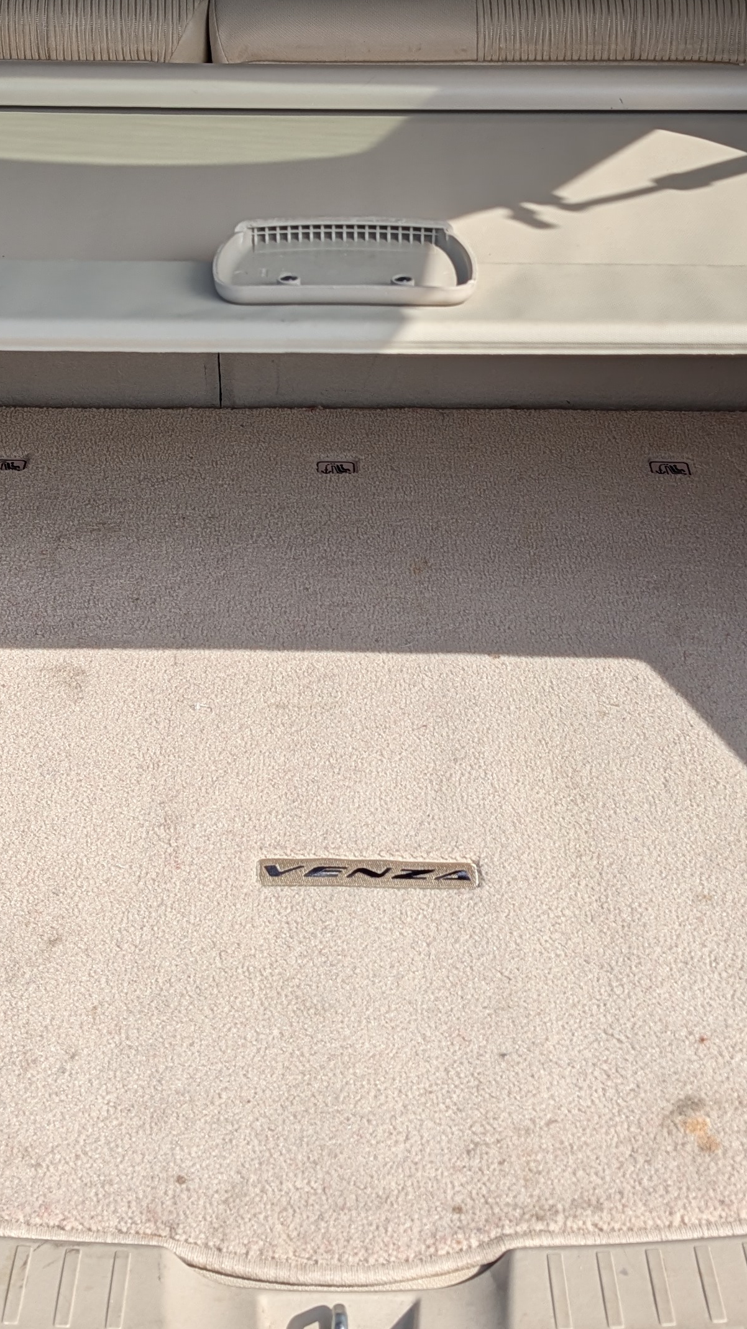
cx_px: 345
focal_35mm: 50
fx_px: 1761
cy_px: 484
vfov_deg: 41.0
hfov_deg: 23.9
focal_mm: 6.9
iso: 22
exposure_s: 1/867
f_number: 1.68
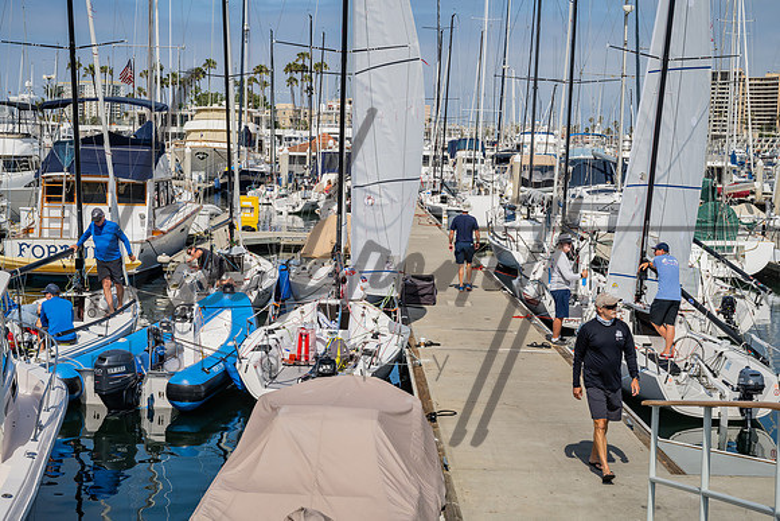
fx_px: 1235
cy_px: 260
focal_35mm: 57
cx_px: 390
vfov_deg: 23.8
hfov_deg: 35.0
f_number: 13
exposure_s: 1/1000
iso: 640
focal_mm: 57
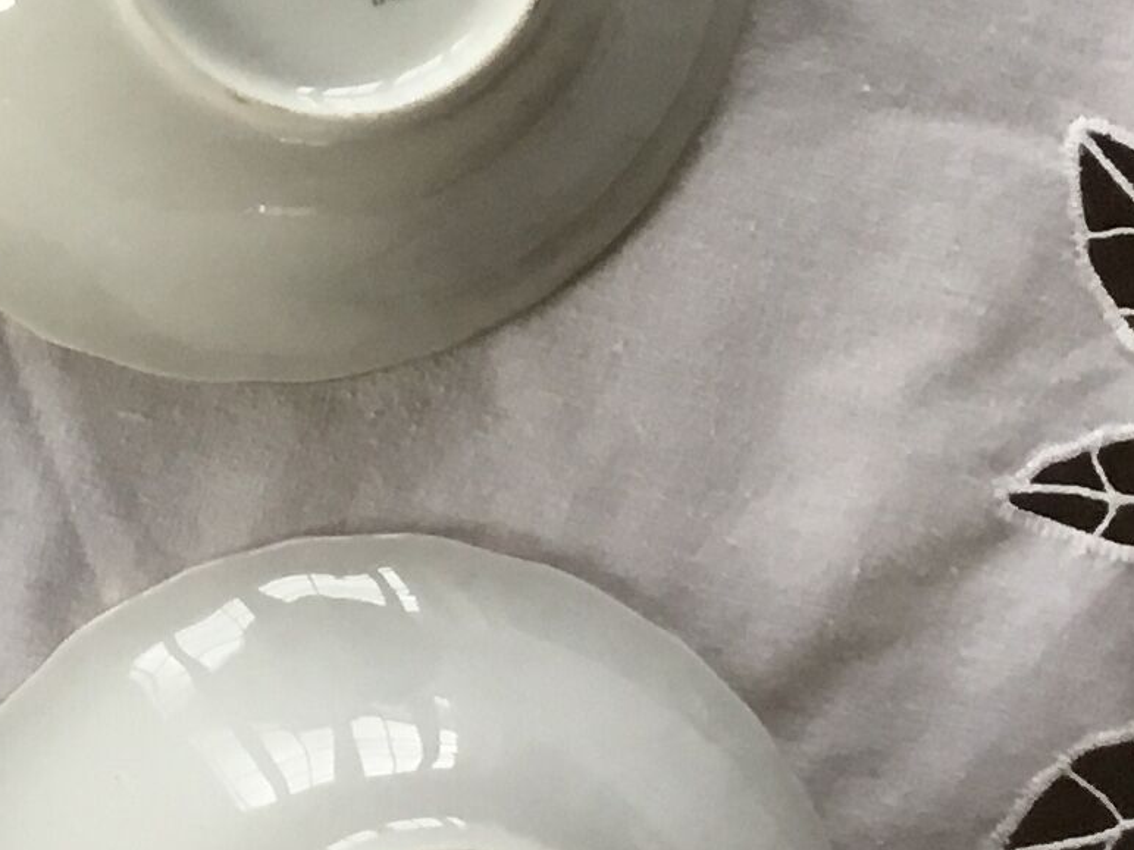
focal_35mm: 131
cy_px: 7
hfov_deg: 13.7
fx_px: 4291
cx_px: -776
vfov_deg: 11.2
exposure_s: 1/33
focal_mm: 3.3
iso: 80
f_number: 2.4
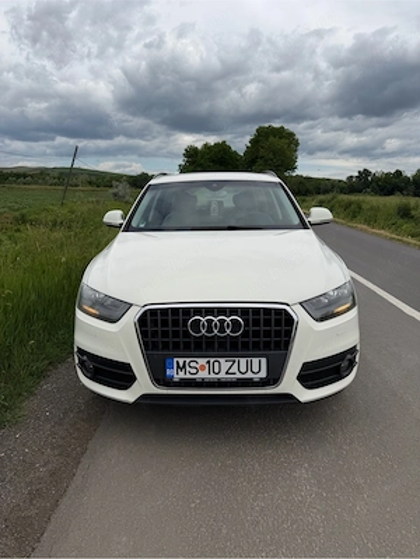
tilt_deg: -12.5
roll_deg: -1.1
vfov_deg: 71.6
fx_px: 388
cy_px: 280
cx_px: 210
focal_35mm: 24
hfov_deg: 56.8
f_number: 1.78
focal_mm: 6.76
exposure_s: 1/8130
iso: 80
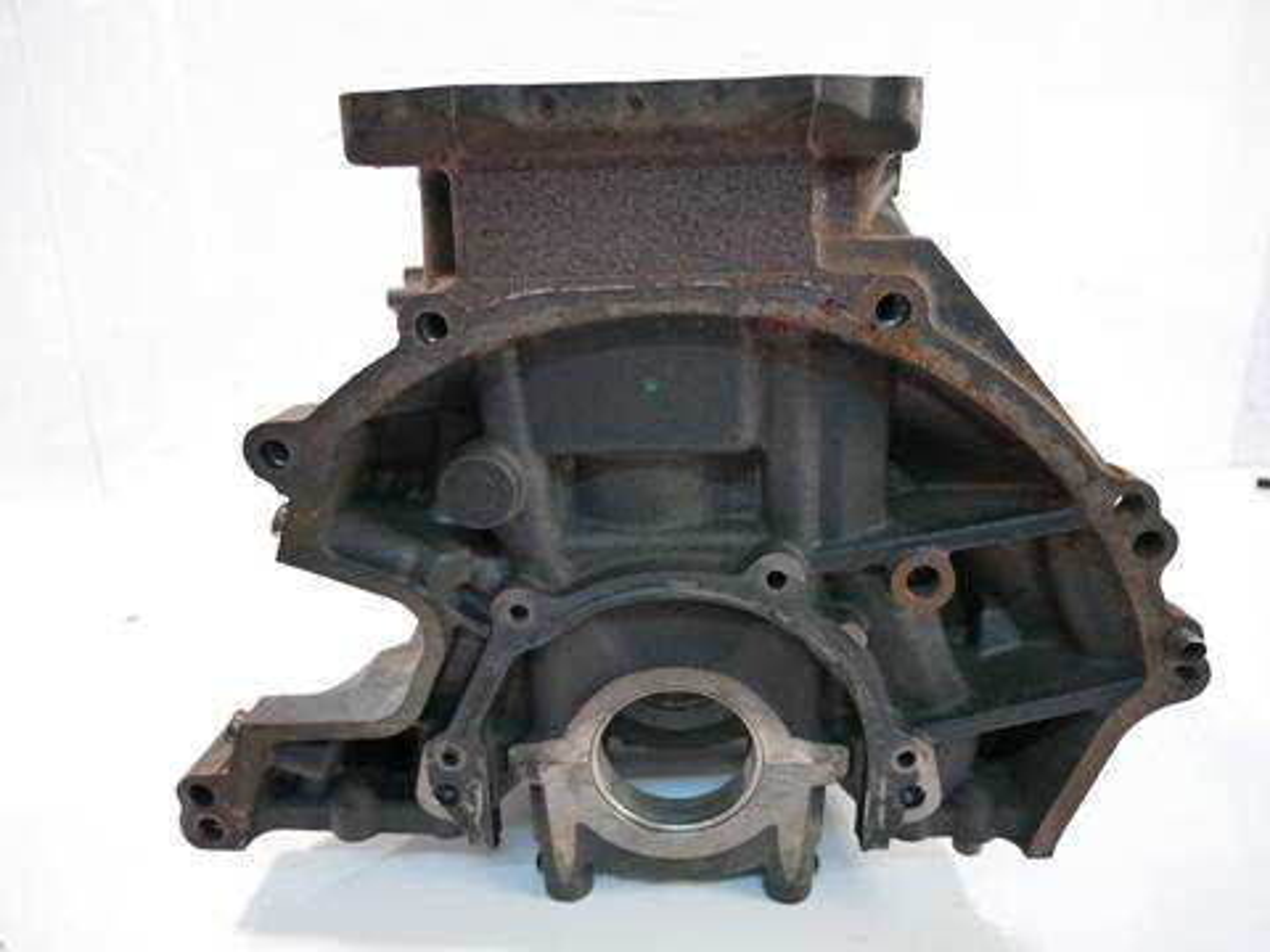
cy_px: 476
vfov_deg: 56.8
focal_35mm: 24
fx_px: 881
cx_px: 635
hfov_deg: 71.6
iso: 1250
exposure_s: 1/60
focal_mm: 12
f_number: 3.5
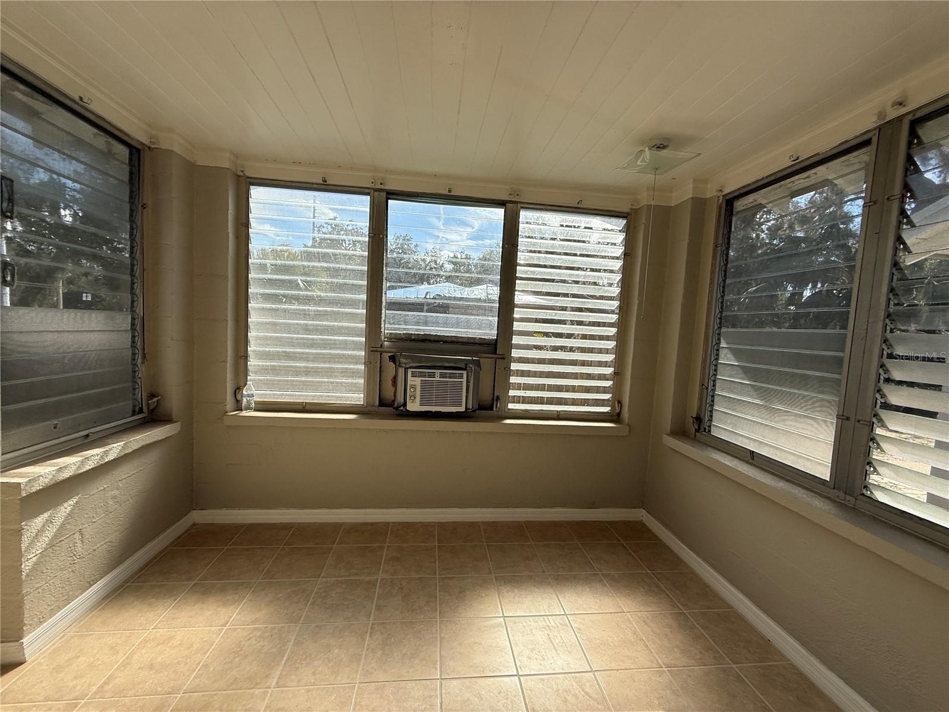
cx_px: 474
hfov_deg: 102.1
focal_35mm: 14
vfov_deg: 85.7
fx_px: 384
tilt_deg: -3.6
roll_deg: -3.8
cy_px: 356
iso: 50
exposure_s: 1/985
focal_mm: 2.22
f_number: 2.2
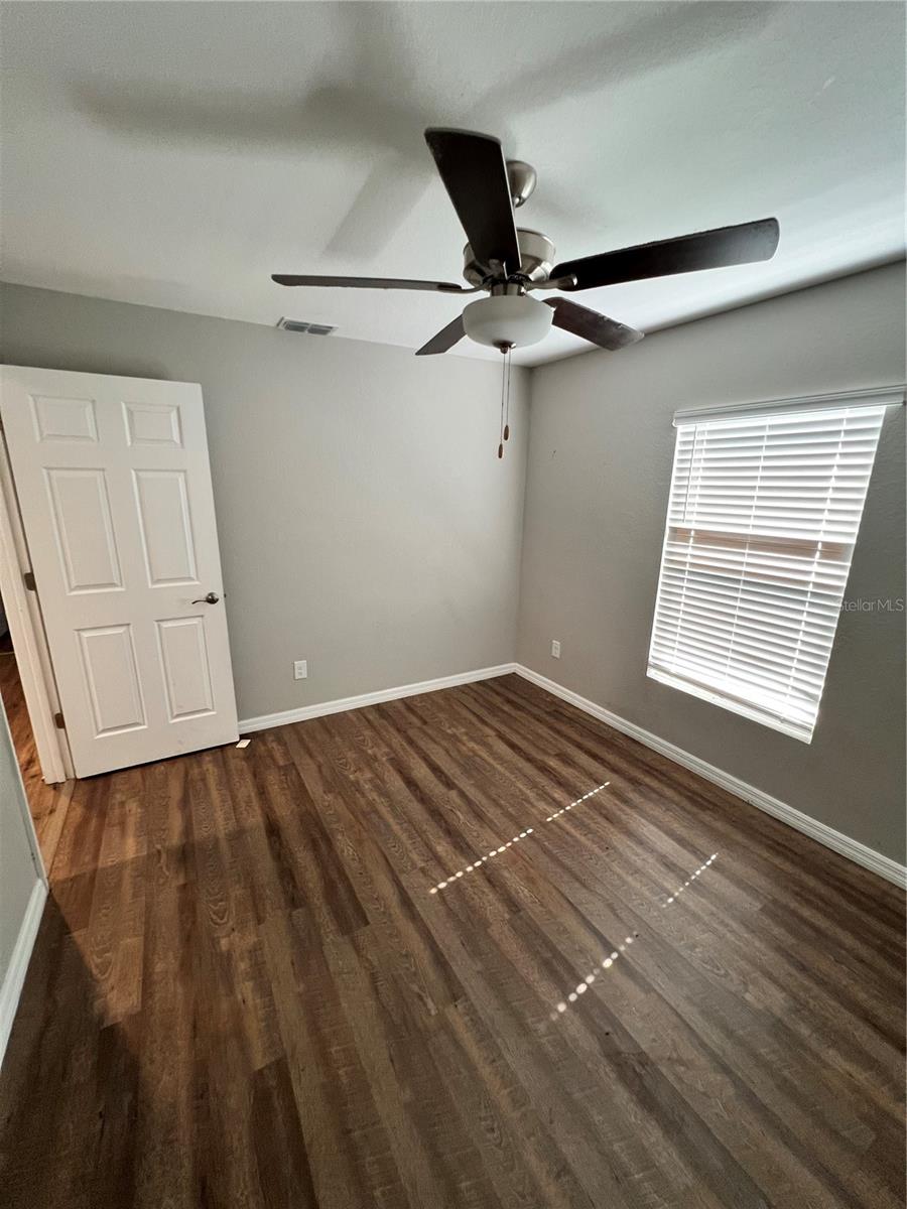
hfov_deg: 89.9
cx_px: 454
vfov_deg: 106.2
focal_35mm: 13
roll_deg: -0.3
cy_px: 604
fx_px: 454
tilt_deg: -13.0
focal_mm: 1.57
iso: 200
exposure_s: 1/60
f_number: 1.8
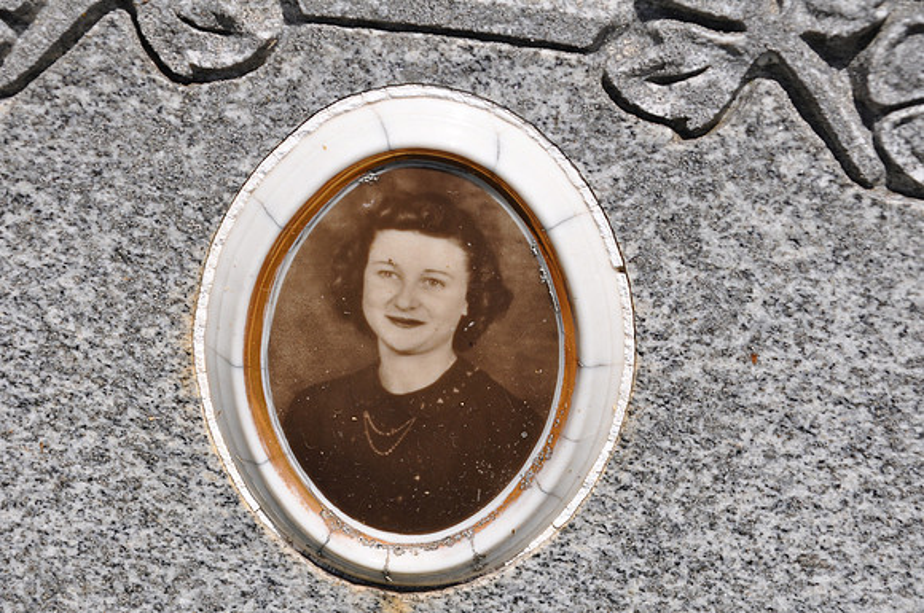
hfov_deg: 17.5
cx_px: 462
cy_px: 306
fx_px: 2999
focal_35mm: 117
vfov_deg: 11.7
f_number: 11
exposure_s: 1/500
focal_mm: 78
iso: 200
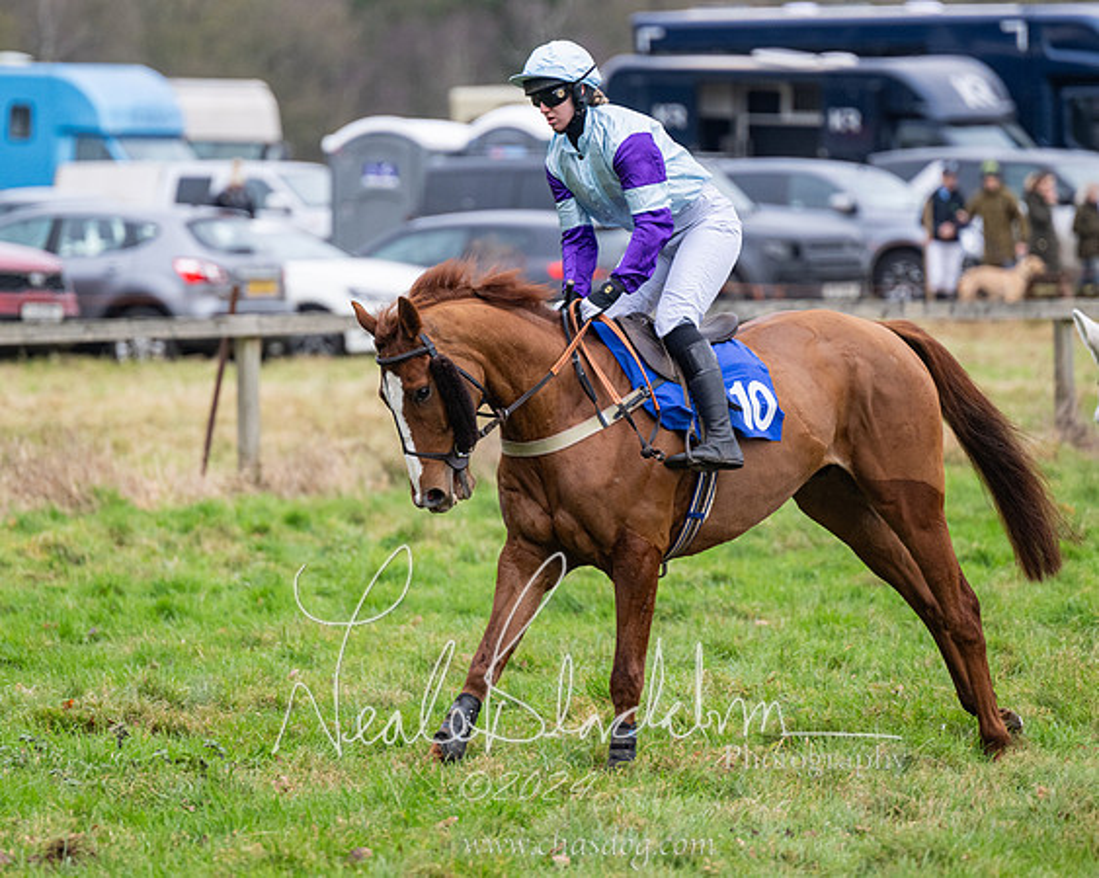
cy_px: 410
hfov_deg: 5.7
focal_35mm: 338
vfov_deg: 4.6
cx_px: 590
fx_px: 10980
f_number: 4
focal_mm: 260
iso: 640
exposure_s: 1/1000
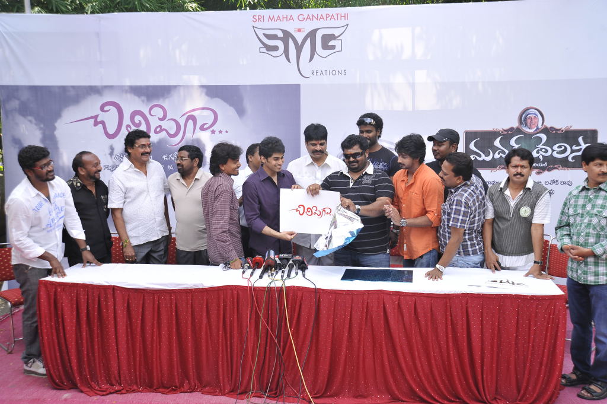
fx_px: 640
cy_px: 202
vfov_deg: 35.0
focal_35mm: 38
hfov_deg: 50.7
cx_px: 304
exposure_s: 1/160
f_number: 5
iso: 250
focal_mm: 38
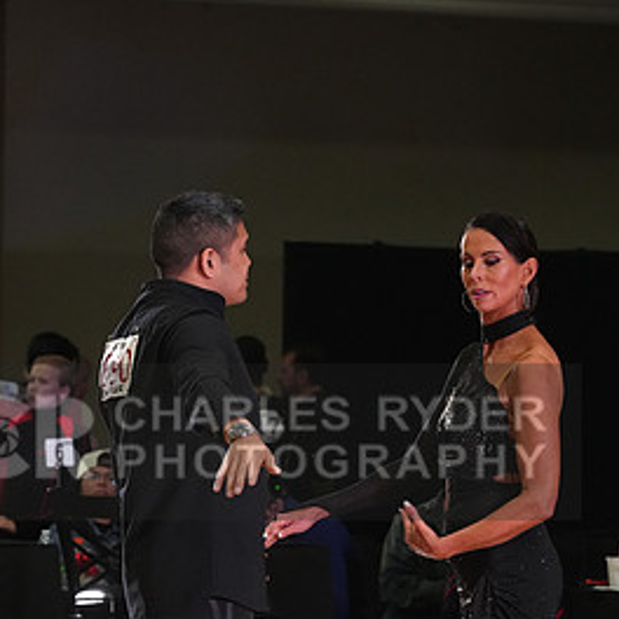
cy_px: 443
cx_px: 259
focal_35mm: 276
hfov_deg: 6.3
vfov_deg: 6.3
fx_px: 5584
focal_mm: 148
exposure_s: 1/200
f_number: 6.3
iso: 4000
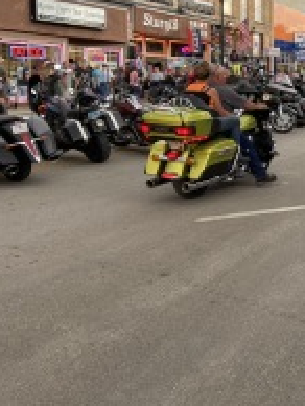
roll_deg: -1.2
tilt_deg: -4.7
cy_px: 130
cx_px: 336
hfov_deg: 27.2
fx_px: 574
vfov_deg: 38.4
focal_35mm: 49
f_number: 1.8
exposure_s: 1/122
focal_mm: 4.25
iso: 32
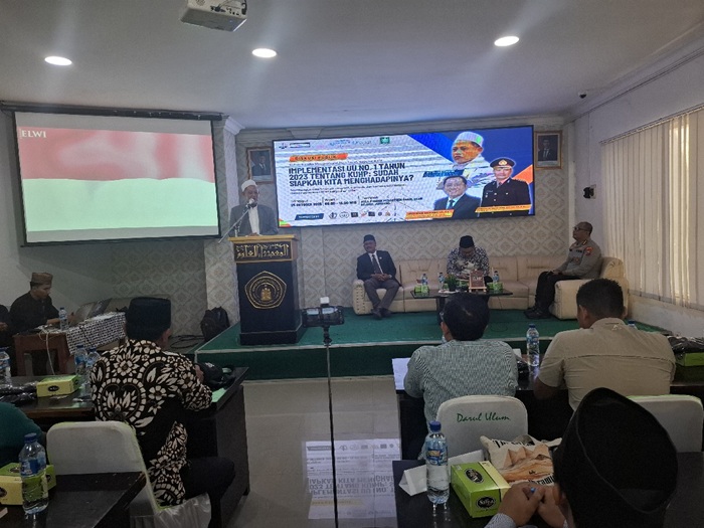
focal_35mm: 23
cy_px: 264
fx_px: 468
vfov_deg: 58.9
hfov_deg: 73.9
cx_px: 352
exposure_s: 1/100
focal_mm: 5.54
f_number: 1.8
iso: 160
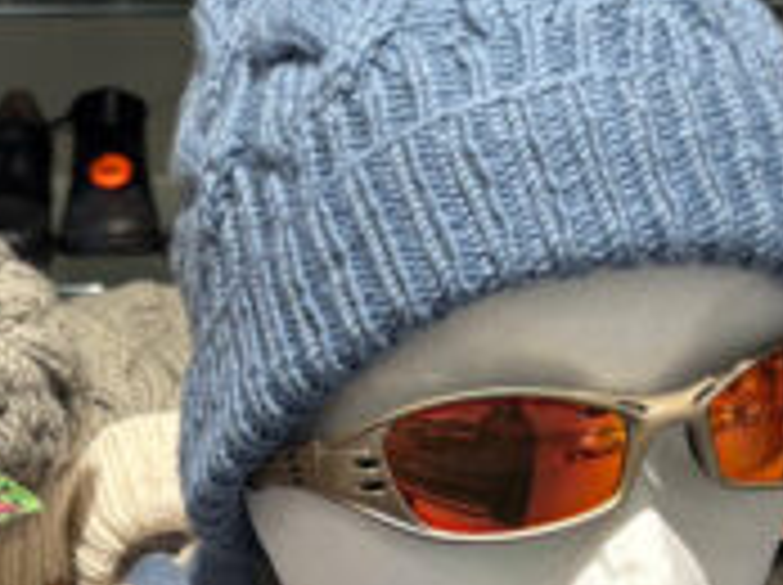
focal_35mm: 115
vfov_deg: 12.6
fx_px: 2598
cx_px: 72
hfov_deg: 16.9
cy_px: 657
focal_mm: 5.96
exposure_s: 1/100
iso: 80
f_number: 1.6
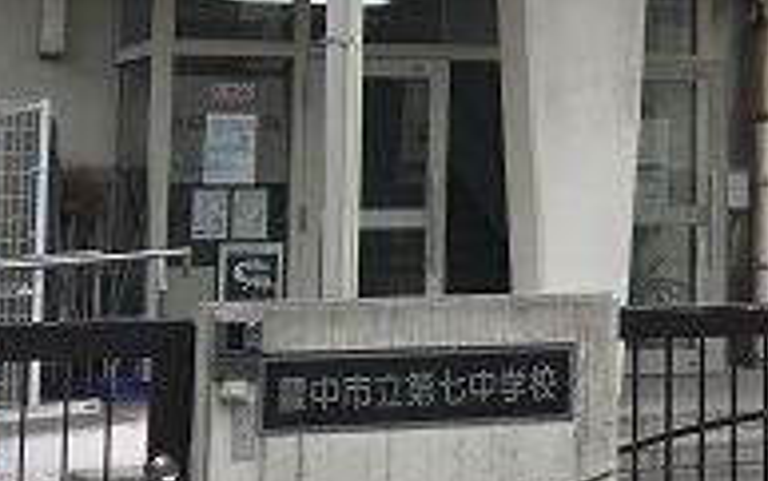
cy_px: -119
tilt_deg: +7.4
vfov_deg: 10.5
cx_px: 899
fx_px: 2577
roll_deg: +1.4
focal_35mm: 123
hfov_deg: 16.3
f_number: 1.8
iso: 20
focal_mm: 3.99
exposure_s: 1/812
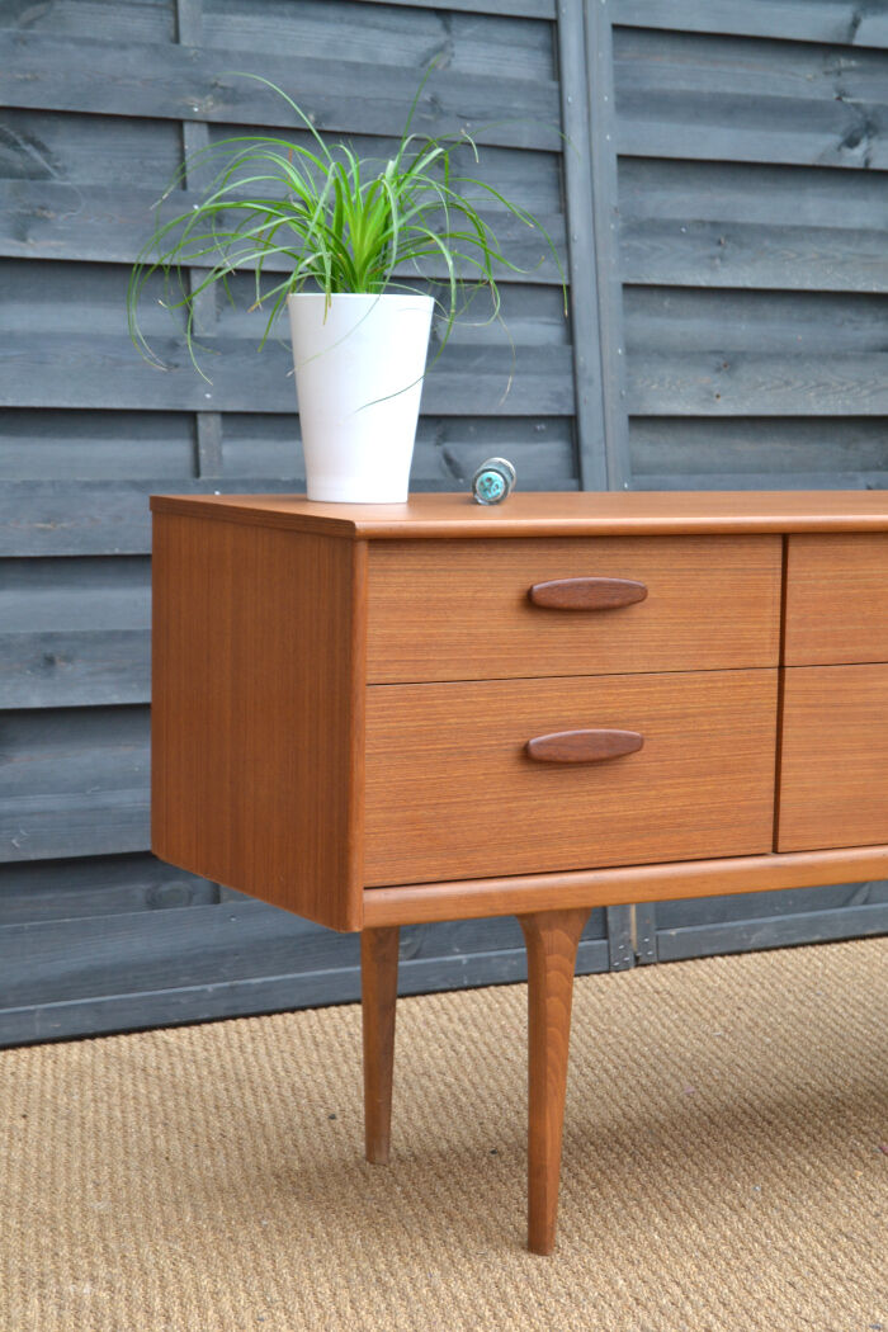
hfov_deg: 18.9
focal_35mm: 72
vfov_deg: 28.1
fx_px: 2664
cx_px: 444
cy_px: 666
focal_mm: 48
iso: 360
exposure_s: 1/125
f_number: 5.3
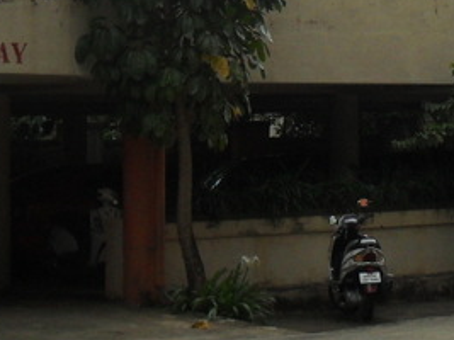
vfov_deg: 9.3
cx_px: 573
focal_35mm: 156
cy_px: -138
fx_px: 2045
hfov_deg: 12.3
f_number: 5
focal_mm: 9.3
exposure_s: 1/500
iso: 100
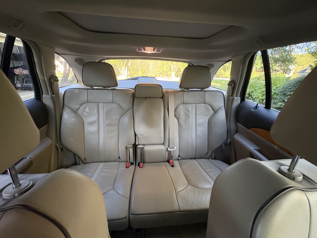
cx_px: 158
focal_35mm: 14
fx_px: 128
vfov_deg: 85.7
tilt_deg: -20.3
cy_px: 119
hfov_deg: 102.1
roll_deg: -3.1
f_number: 2.2
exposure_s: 1/47
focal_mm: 2.22
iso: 800
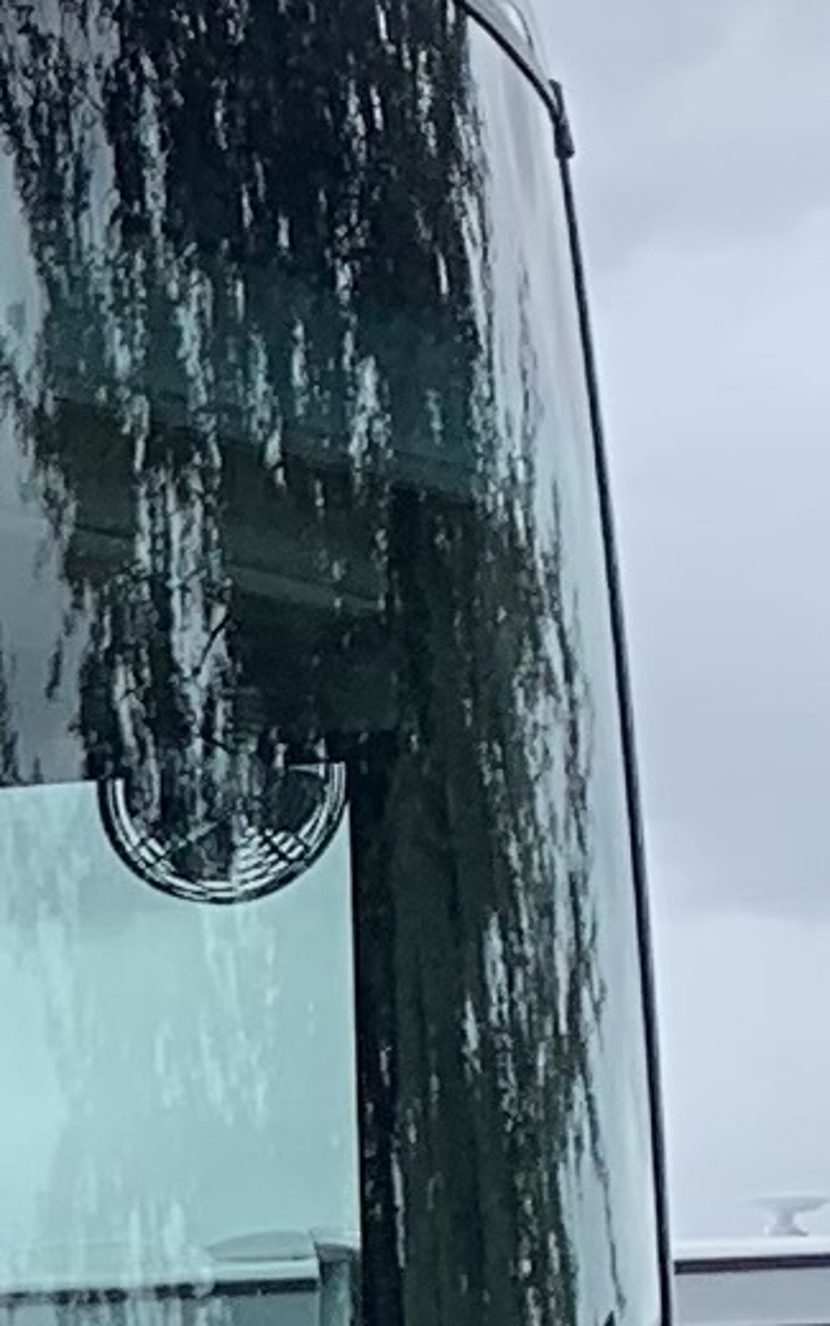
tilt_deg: -4.6
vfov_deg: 9.4
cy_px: 2328
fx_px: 7734
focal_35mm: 214
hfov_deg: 5.2
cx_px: -2819
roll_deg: -1.3
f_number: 1.8
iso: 25
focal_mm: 4.25
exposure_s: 1/962
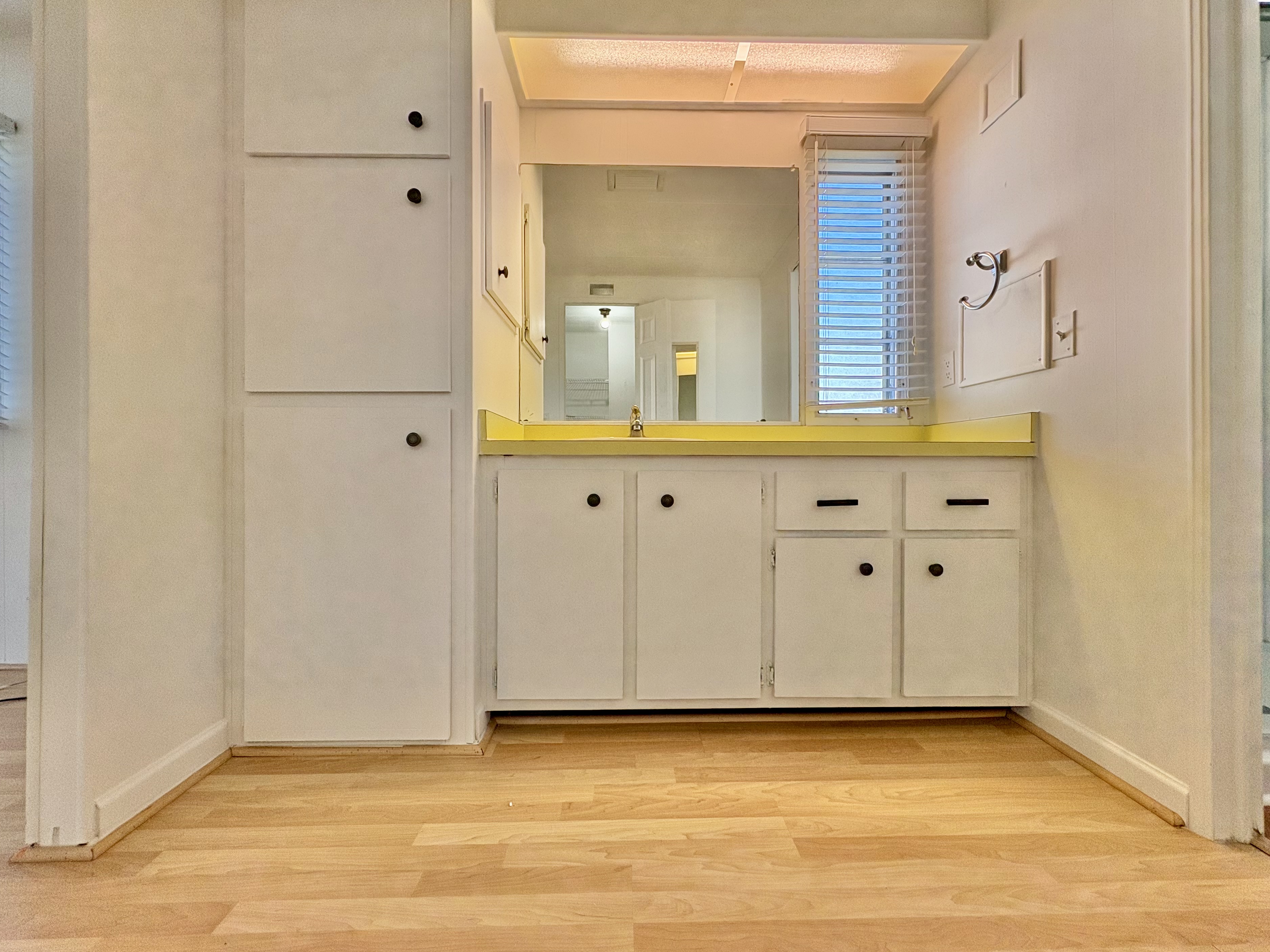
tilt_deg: +0.1
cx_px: 638
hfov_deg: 98.2
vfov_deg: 81.7
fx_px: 550
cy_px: 464
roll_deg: +0.8
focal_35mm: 15
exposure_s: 1/120
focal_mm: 2.22
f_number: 2.2
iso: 125
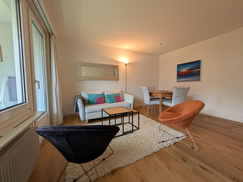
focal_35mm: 12
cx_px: 122
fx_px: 84
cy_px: 91
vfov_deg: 94.5
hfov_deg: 110.5
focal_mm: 2.02
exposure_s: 1/160
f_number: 1.7
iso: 45
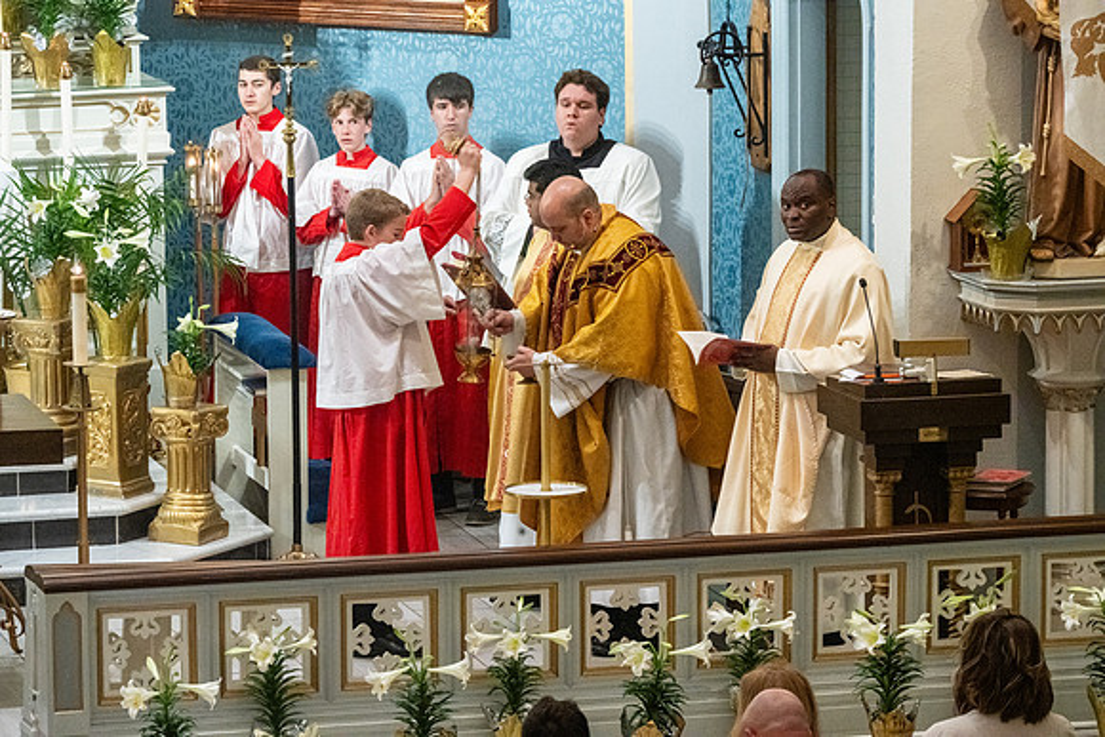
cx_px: 552
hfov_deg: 10.3
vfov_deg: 6.9
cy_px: 368
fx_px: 6140
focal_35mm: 200
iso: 5000
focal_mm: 200
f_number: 11
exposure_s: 1/60
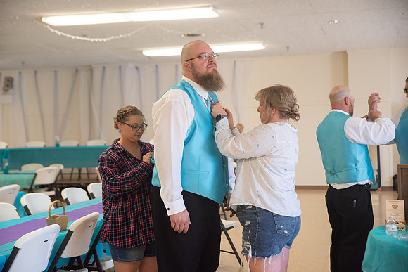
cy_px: 136
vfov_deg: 21.9
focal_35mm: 62
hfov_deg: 32.4
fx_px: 703
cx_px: 204
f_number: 3.5
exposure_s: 1/160
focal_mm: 62
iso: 200
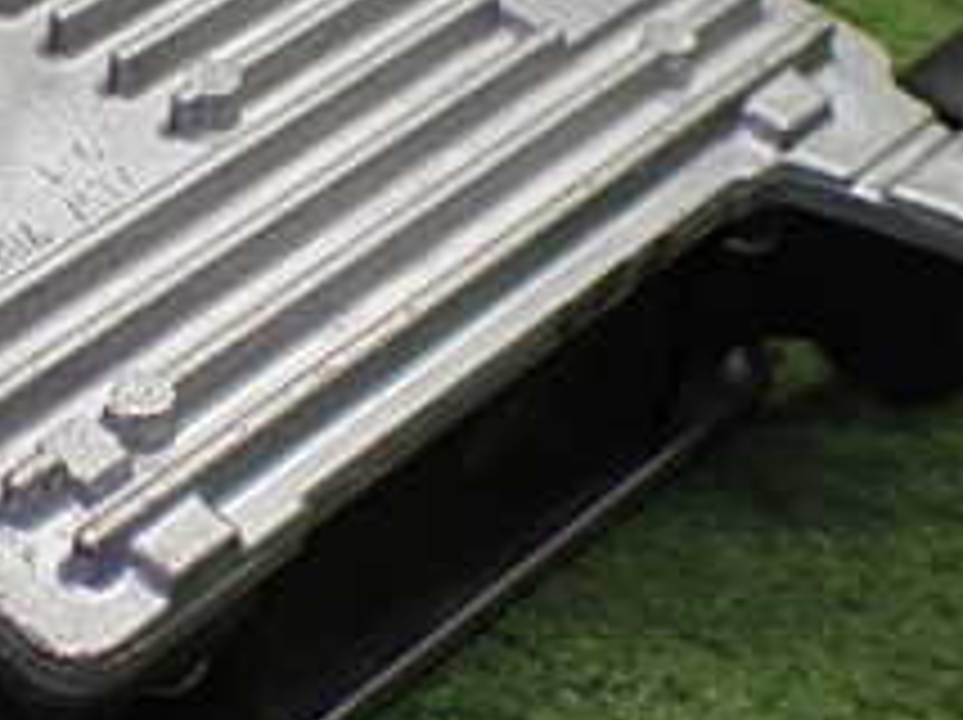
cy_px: 243
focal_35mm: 101
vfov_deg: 14.6
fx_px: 2807
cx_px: 86
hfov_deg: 19.1
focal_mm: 6.37
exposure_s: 1/160
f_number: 2.5
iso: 640
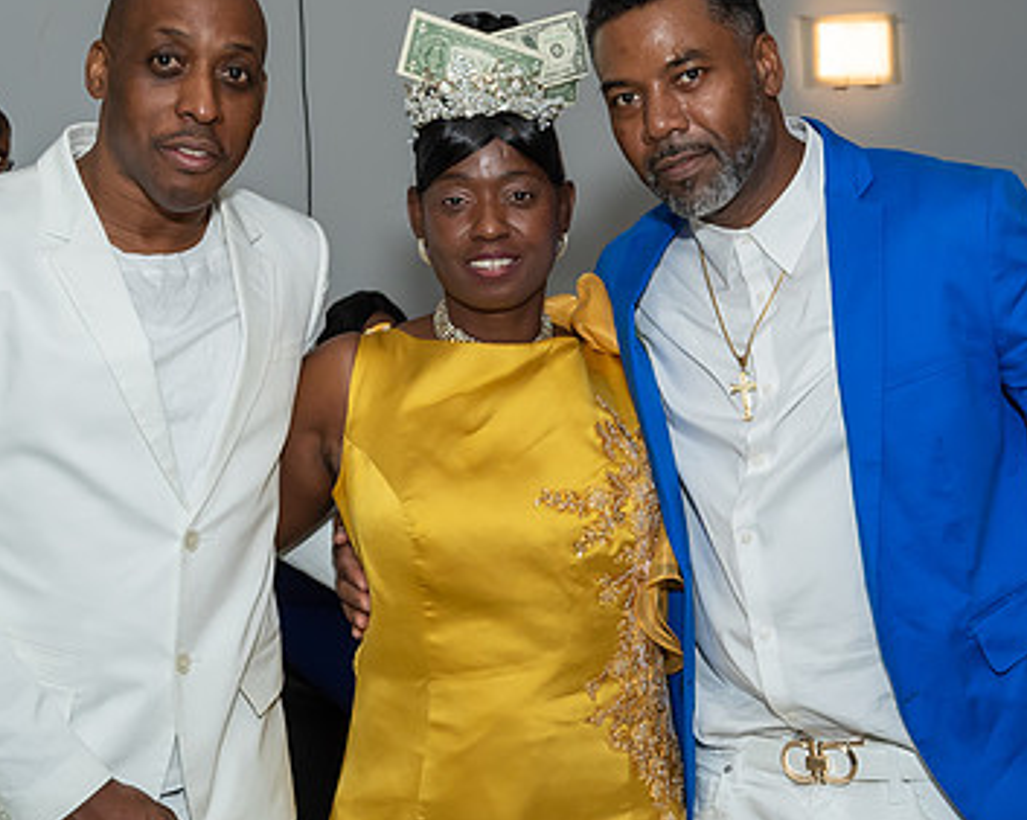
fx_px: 2339
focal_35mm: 77
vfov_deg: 19.9
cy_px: 449
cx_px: 658
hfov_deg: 24.7
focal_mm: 23
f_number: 6.3
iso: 500
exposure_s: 1/250
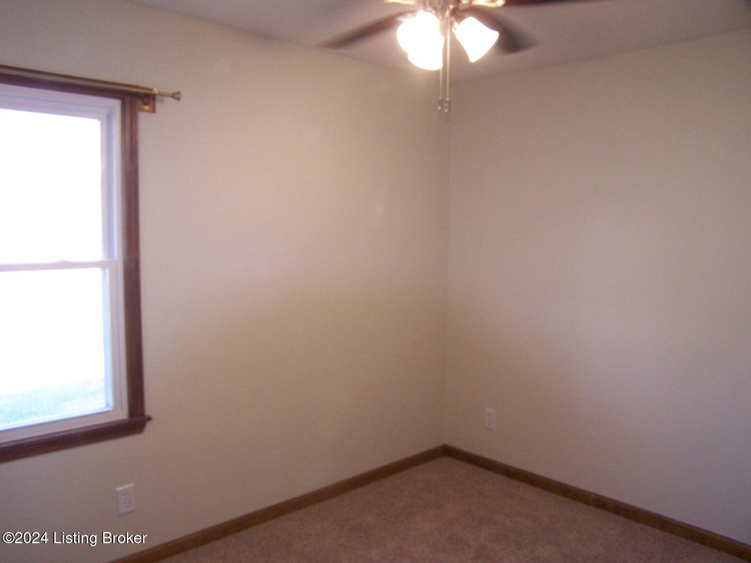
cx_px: 376
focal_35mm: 38
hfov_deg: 49.0
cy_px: 282
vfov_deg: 37.7
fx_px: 824
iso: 140
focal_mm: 6.3
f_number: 2.8
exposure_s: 1/30
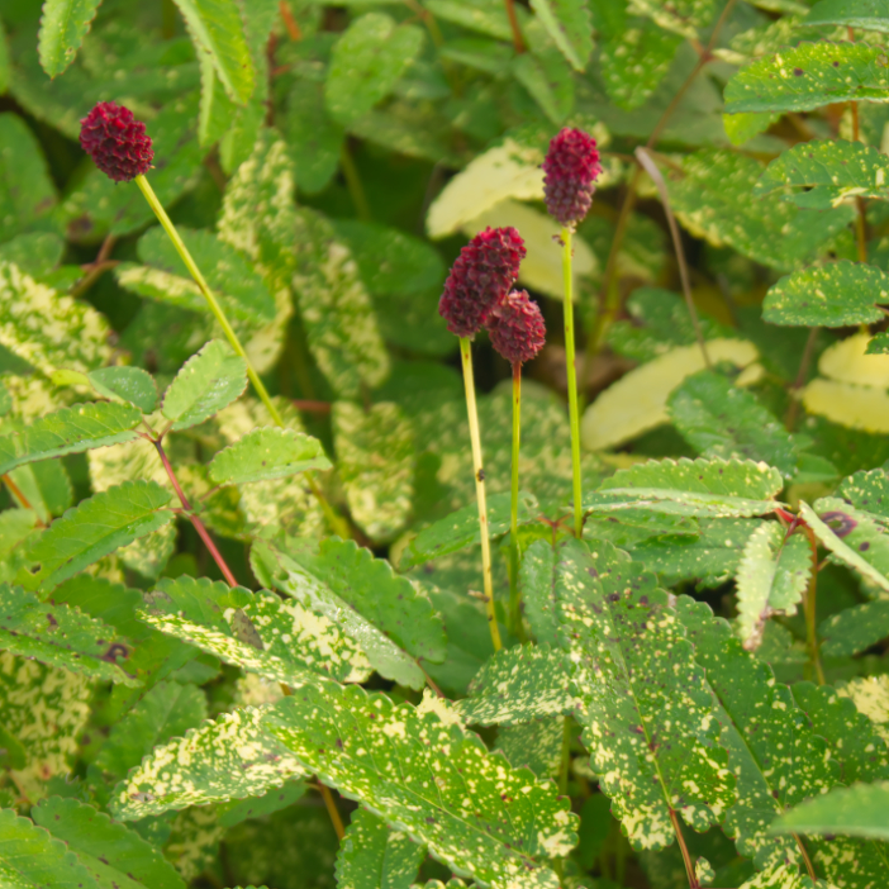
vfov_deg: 16.0
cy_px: 484
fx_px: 3167
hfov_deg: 16.0
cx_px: 455
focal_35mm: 109
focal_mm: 50
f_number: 5.6
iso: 125
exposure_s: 1/80
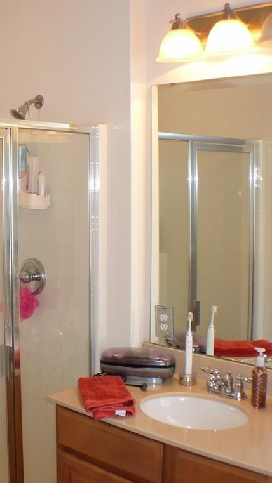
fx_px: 846
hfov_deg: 18.2
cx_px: 99
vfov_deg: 31.9
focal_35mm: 66
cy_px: 240
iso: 100
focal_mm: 6.7
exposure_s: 1/30
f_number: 3.2
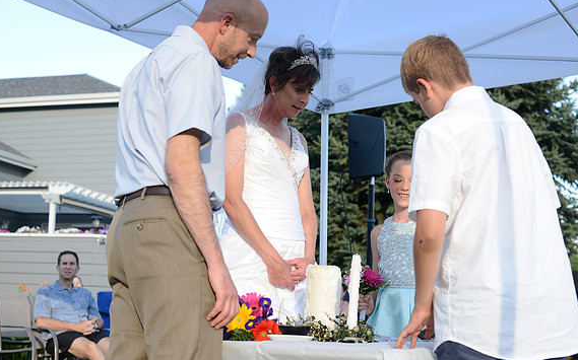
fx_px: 819
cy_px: 192
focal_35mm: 52
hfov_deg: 38.9
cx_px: 288
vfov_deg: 24.8
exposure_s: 1/250
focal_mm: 50
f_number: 5
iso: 200
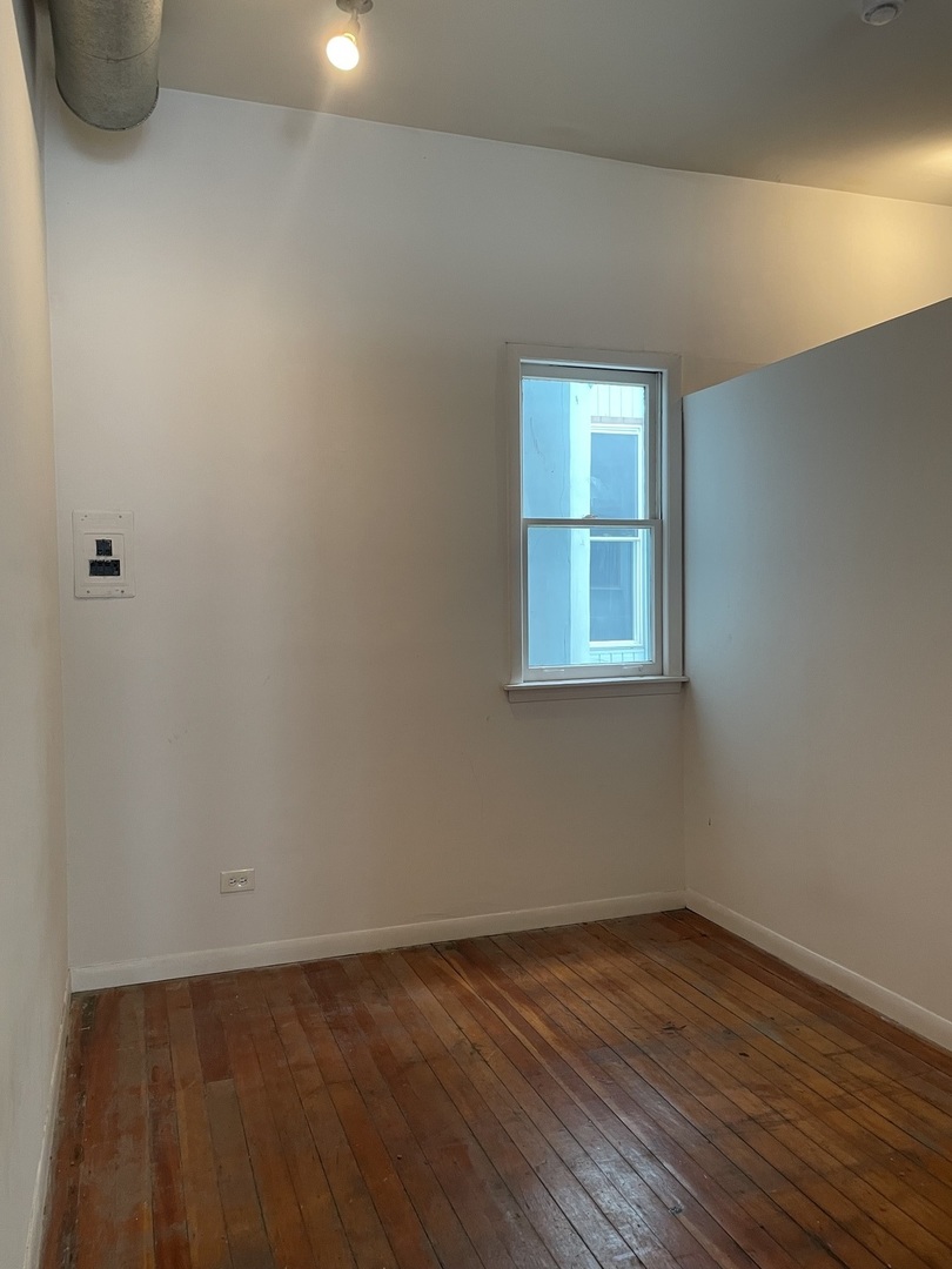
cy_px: 634
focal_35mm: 26
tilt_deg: -1.9
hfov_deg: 53.1
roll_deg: +1.3
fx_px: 953
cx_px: 476
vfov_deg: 67.3
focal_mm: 4.2
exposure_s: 1/60
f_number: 1.6
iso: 160
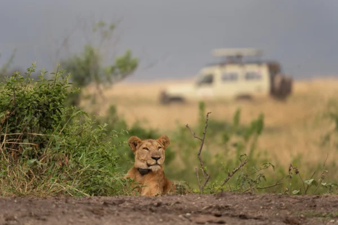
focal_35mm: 600
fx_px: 5633
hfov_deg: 3.4
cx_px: 169
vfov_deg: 2.3
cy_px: 112
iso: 400
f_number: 6.3
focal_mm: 600
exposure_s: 1/320
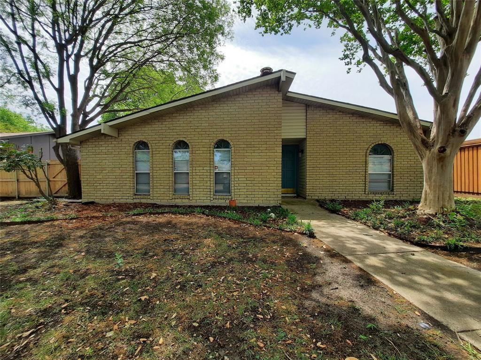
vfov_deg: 89.9
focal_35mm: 13
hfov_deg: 106.2
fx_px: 181
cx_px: 240
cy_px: 180
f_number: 2.2
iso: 40
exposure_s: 1/459
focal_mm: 1.74
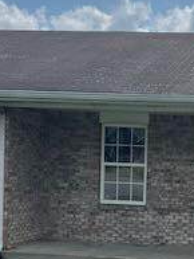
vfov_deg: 22.5
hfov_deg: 16.7
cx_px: 211
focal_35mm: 86
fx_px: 642
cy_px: 201
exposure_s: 1/5848
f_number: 1.6
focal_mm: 5.1
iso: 50
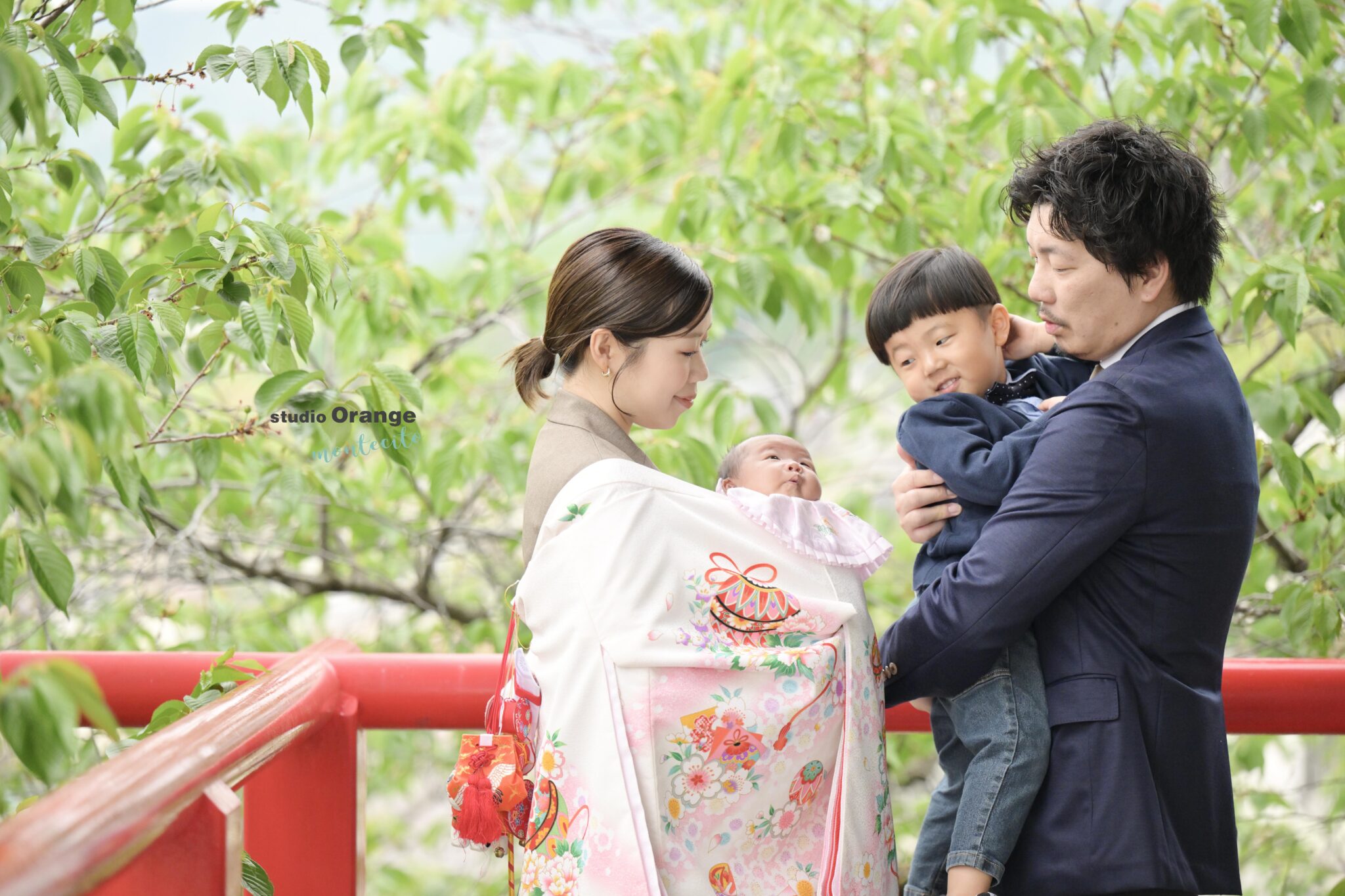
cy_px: 448
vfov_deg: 9.8
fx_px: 5230
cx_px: 672
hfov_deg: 14.7
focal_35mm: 140
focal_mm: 140
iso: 1600
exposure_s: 1/5000
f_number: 2.8
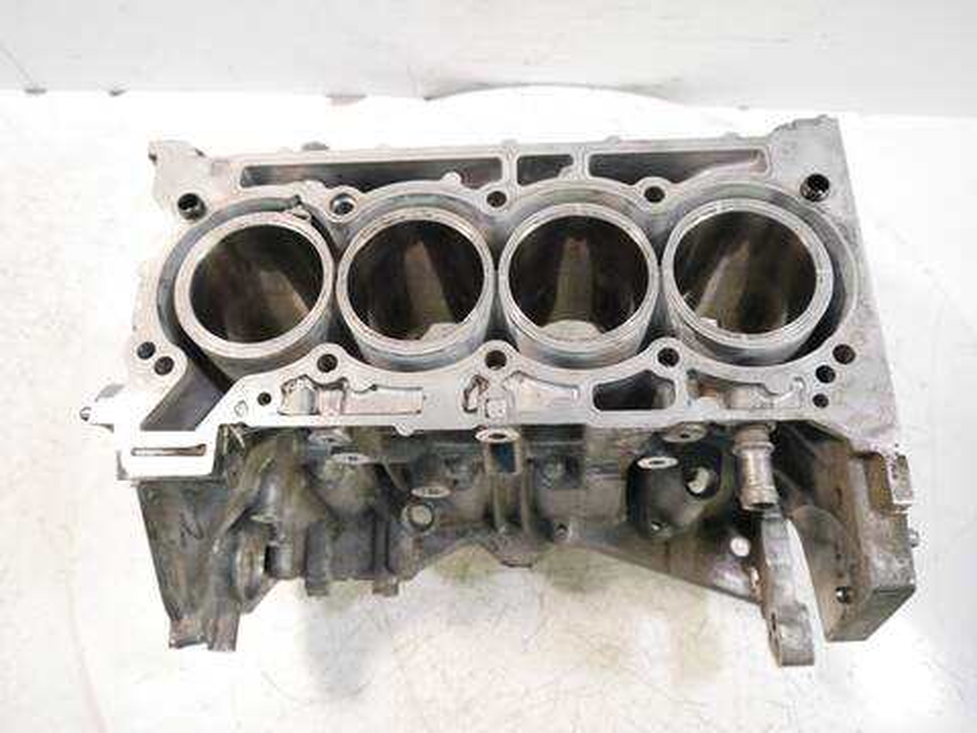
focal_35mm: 28
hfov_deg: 63.4
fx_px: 790
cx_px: 488
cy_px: 366
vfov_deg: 49.7
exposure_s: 1/125
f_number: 3.5
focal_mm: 14
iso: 2000
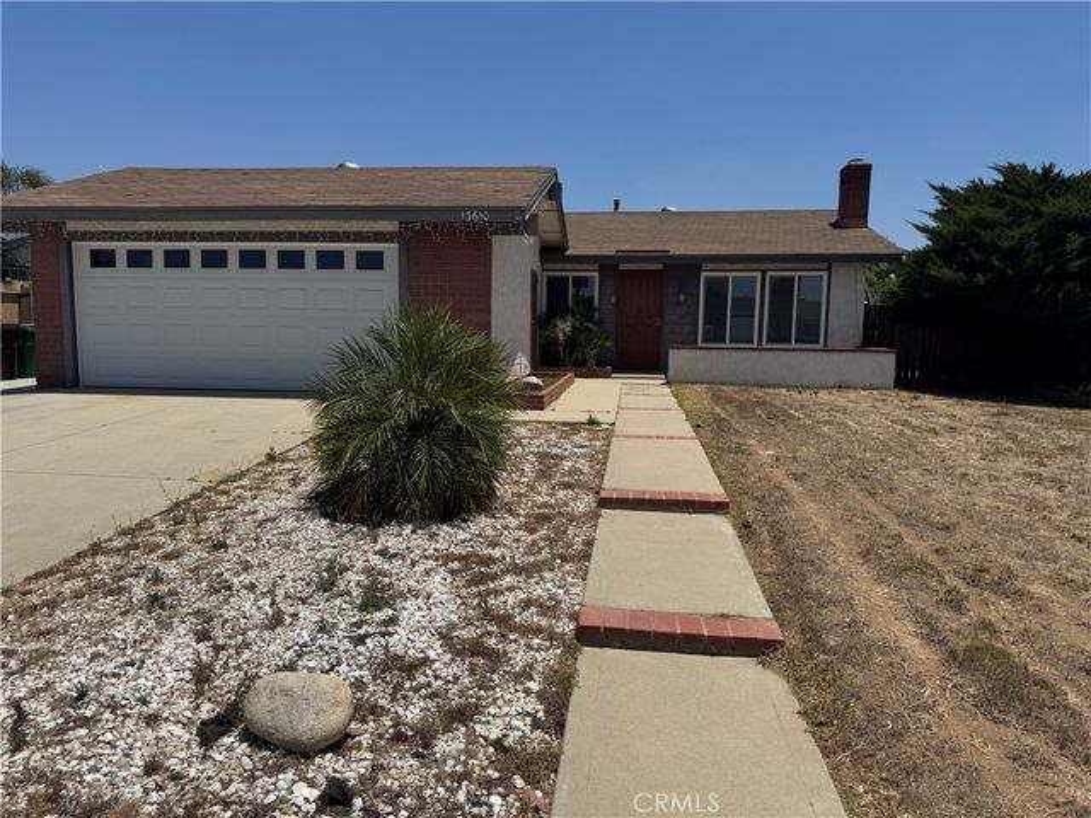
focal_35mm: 24
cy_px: 409
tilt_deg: -6.3
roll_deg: -0.5
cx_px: 546
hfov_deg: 71.6
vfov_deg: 56.8
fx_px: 756
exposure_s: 1/7937
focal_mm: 6.76
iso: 80
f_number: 1.78
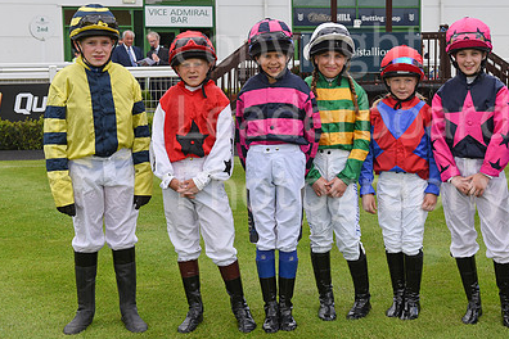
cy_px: 129
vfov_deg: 20.6
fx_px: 933
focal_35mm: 66
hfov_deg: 30.3
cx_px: 344
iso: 400
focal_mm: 45
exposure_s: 1/1250
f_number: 5.6
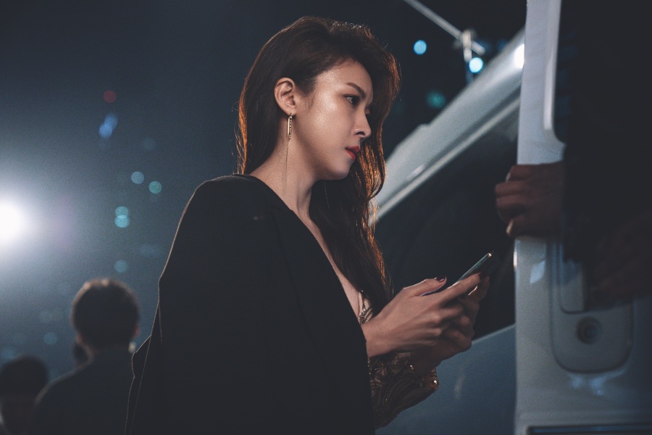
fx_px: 1268
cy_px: 218
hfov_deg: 28.8
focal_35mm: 70
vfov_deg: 19.5
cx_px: 326
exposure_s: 1/250
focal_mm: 70
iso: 4000
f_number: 3.5
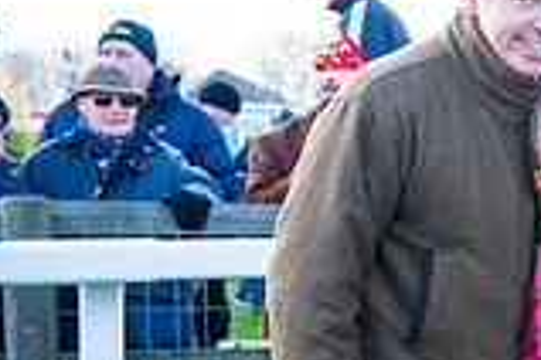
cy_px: 333
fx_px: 1533
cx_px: 977
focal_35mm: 102
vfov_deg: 13.3
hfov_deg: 16.6
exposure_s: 1/640
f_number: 4
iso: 500
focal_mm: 28
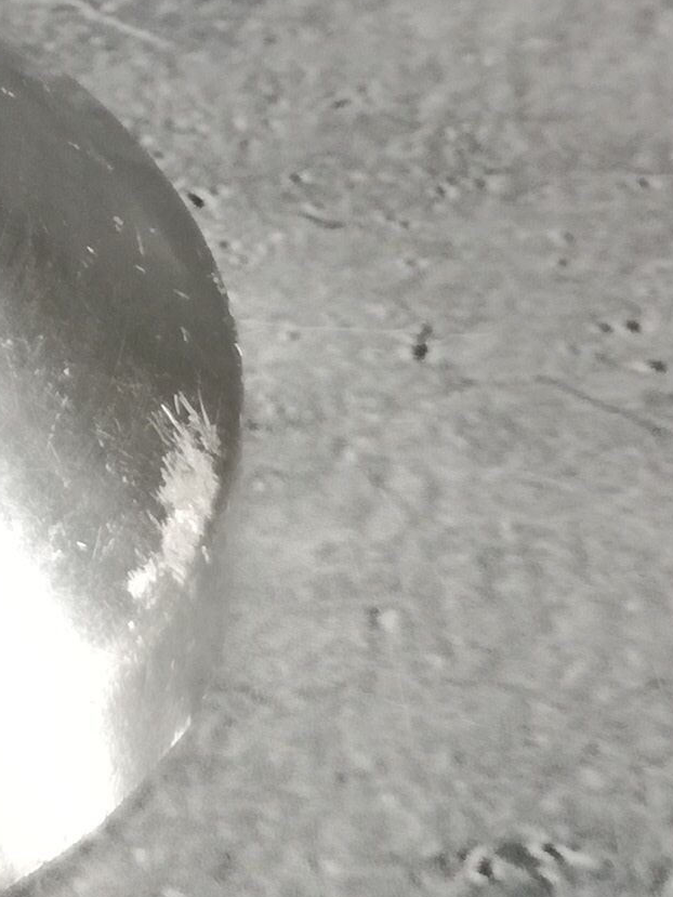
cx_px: -577
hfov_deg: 11.2
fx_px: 3162
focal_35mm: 122
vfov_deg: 16.0
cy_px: 176
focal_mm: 3.79
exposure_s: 1/100
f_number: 2
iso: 80
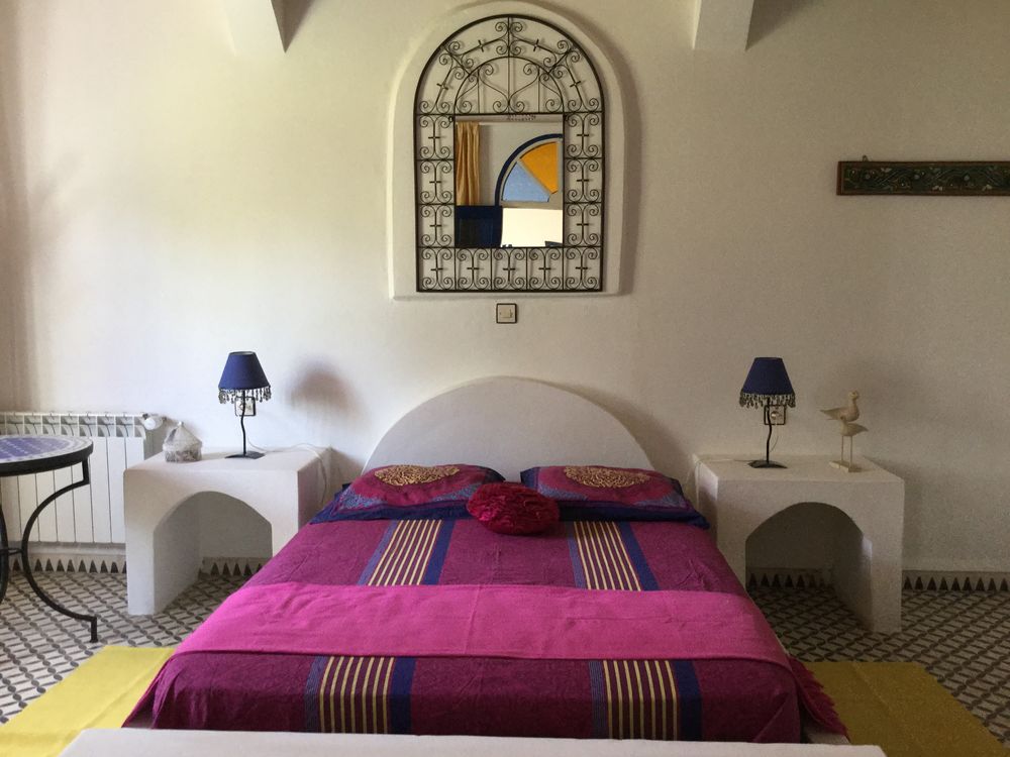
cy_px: 378
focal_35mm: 31
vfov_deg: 45.4
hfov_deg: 58.4
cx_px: 505
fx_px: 904
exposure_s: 1/30
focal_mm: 3.3
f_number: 2.4
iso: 125
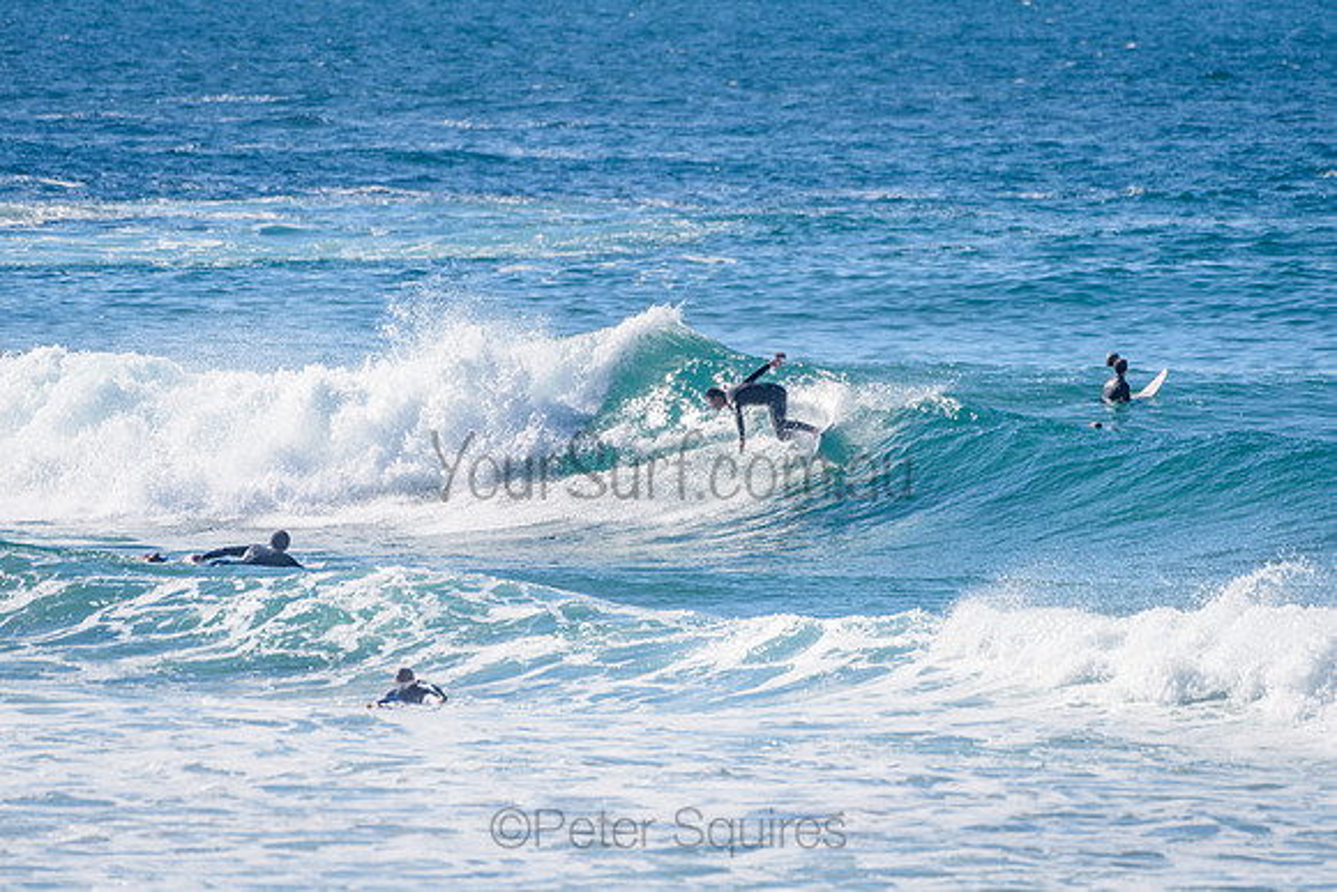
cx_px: 759
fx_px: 22780
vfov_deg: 2.2
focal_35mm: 613
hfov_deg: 3.4
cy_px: 445
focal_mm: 500
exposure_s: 1/4000
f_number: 5.6
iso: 250
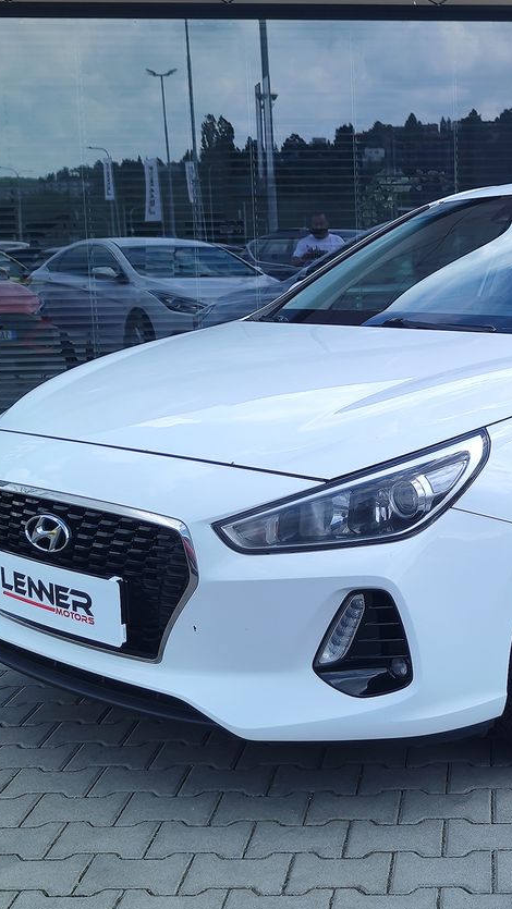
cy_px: 464
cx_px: 480
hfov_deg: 31.0
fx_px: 868
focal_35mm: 36
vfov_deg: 55.3
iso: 50
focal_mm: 7.01
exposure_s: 1/536
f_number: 1.69
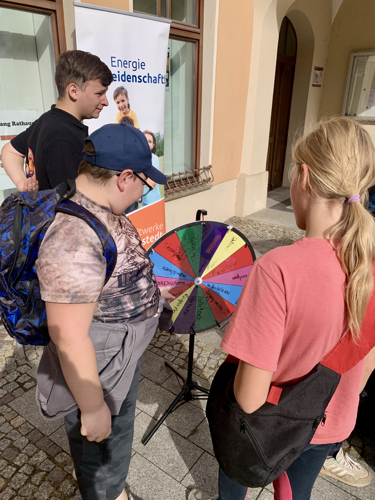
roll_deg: -1.7
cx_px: 188
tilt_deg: -21.1
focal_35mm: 26
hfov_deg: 53.1
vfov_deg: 67.3
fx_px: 376
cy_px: 250
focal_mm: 4.25
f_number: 1.8
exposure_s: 1/1779
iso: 25
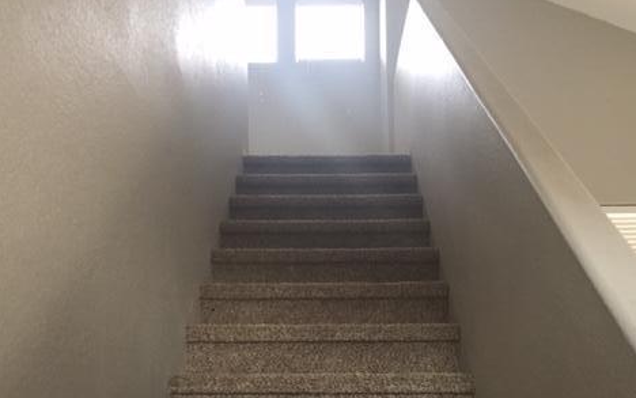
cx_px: 323
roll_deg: +0.4
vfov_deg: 29.9
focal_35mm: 42
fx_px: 728
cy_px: 312
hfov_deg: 47.2
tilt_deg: +7.2
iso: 160
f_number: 2.2
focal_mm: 4.15
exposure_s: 1/30
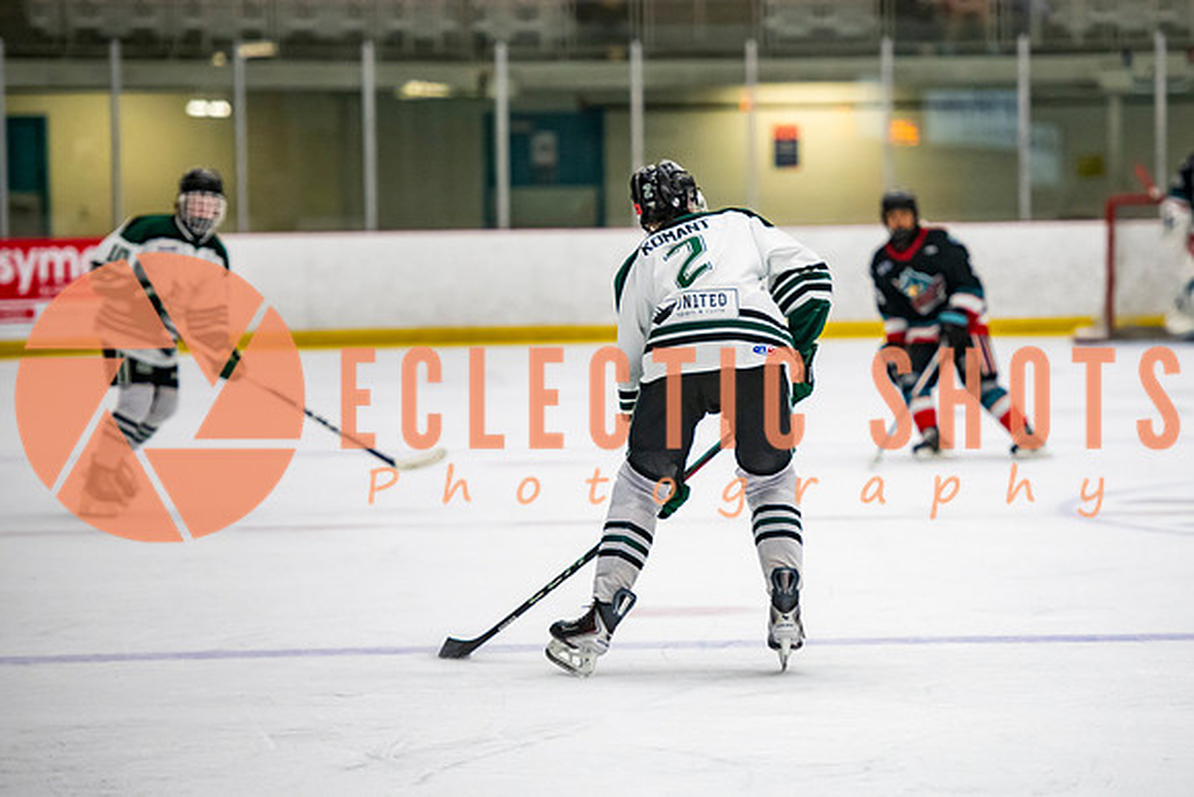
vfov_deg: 6.7
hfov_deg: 10.0
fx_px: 6801
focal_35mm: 205
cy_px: 395
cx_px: 722
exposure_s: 1/640
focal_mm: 160
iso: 2000
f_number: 3.2
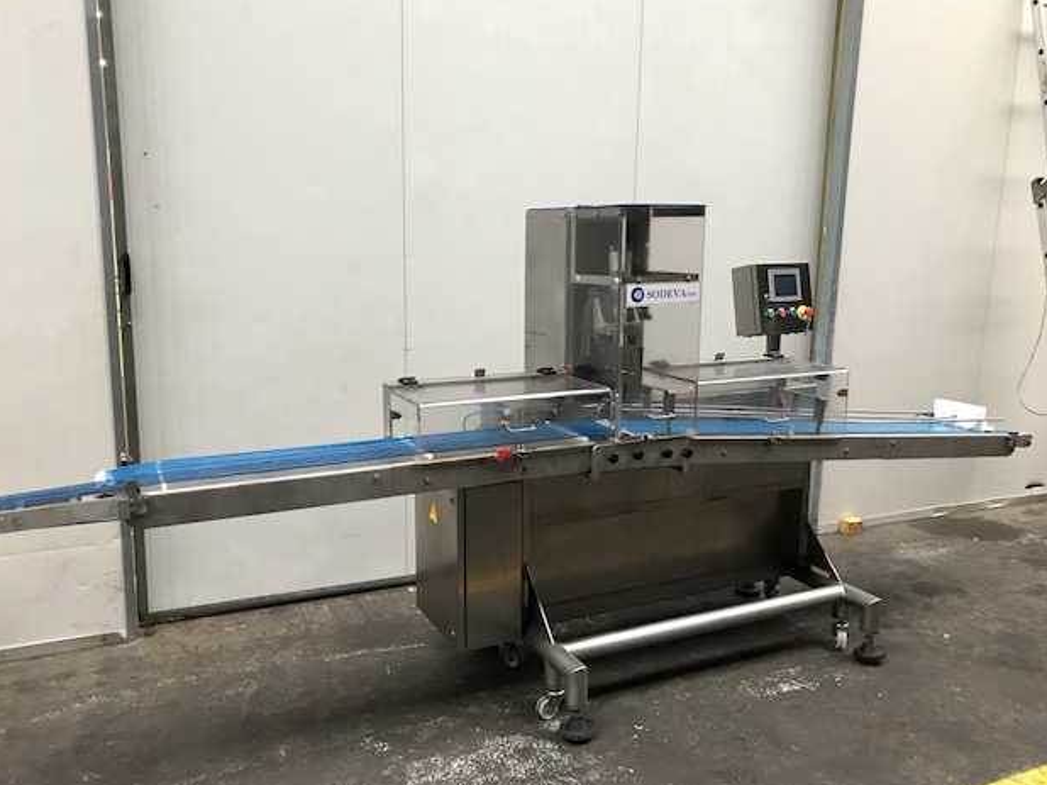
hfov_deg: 61.7
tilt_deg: -11.1
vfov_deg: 48.2
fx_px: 877
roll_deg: -0.1
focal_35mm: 29
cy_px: 390
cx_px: 510
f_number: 1.8
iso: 100
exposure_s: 1/17
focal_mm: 3.99
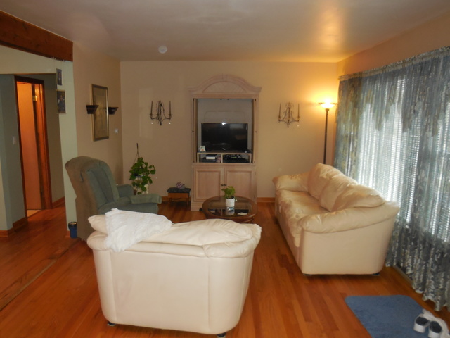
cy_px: 169
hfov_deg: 60.0
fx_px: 390
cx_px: 225
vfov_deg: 46.8
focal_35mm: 30
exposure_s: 1/25
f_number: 3.2
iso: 400
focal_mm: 5.3
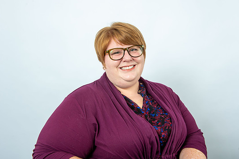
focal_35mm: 39
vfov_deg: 34.2
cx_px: 127
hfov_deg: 49.5
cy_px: 82
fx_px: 259
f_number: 8
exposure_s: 1/250
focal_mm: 36
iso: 160
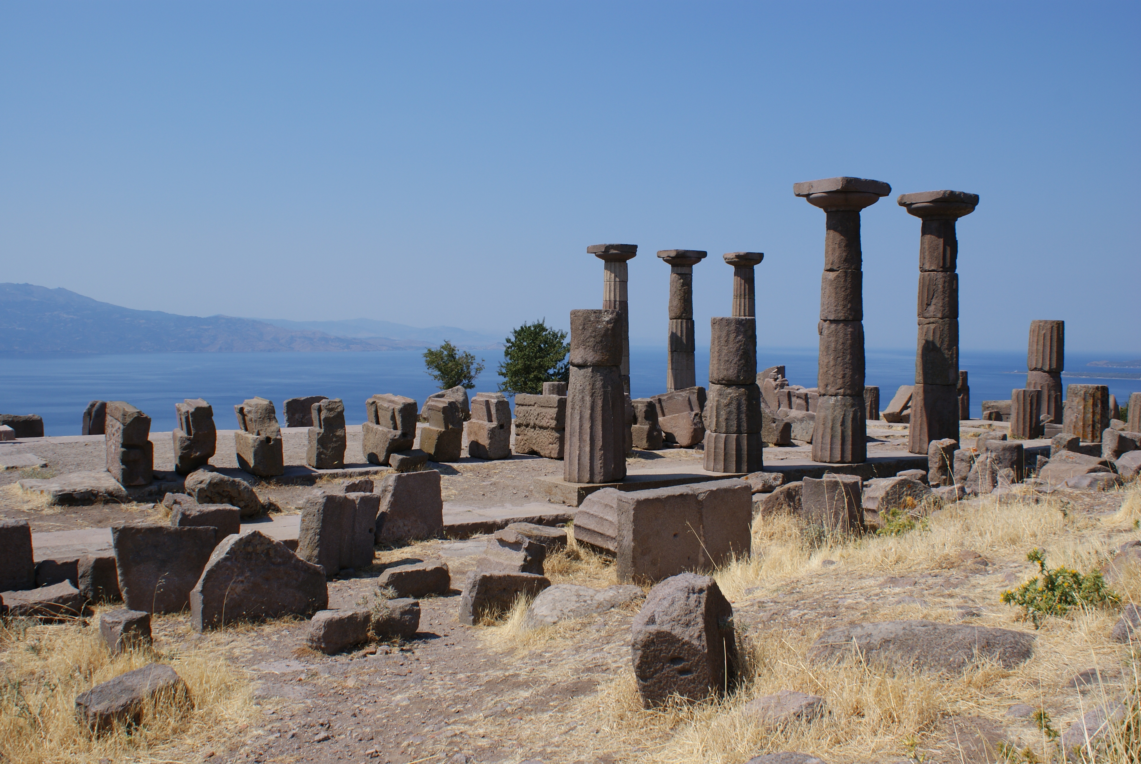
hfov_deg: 57.2
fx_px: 1047
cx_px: 570
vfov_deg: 40.1
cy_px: 382
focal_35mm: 33
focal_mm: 22
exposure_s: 1/250
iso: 100
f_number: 10
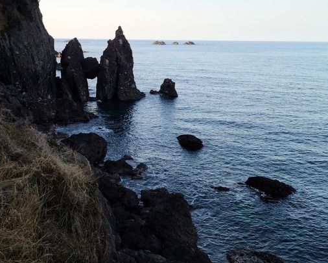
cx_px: 93
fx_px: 427
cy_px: 74
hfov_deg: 41.1
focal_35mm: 44
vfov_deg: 33.6
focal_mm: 5.9
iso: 25
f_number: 2
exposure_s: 1/321
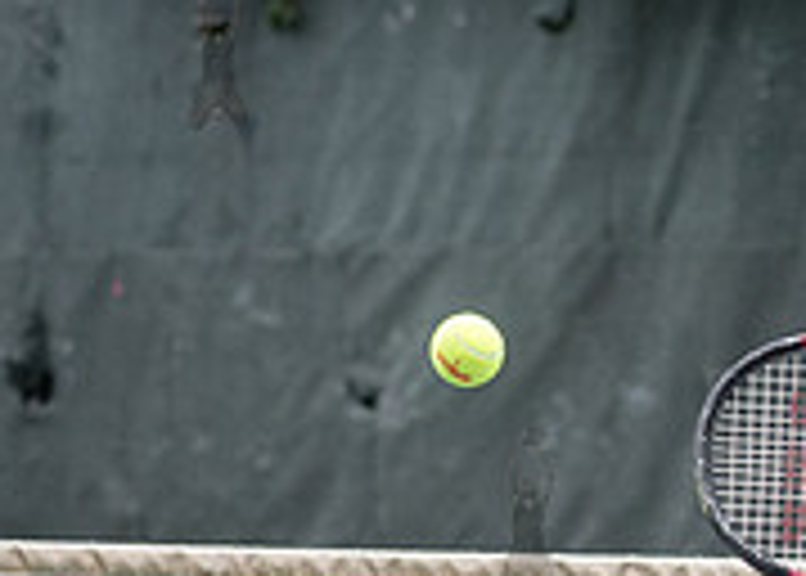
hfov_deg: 5.2
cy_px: 753
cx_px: 1508
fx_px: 8748
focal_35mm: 382
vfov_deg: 3.8
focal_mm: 86
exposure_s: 1/2000
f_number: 5
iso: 1250
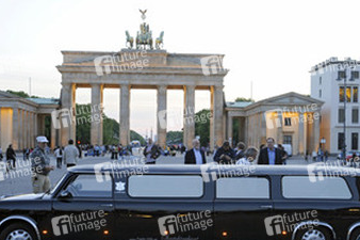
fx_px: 640
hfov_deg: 31.4
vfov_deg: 21.2
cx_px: 199
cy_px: 143
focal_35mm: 64
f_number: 5
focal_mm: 48
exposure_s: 1/80
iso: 1250
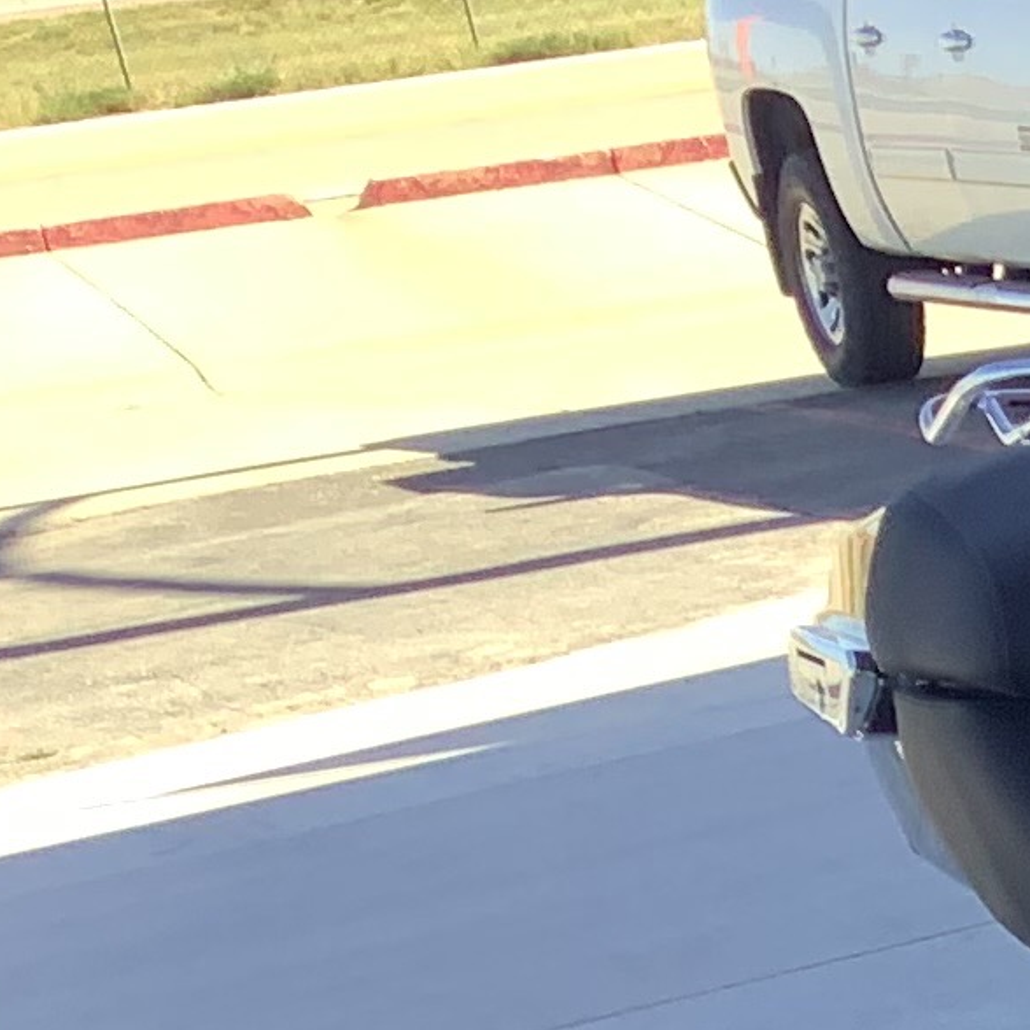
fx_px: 5117
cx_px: 2615
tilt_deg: -22.3
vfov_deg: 10.8
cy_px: 1778
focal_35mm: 152
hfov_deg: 9.9
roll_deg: +5.3
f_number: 2.4
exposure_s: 1/100
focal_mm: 3.3
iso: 25
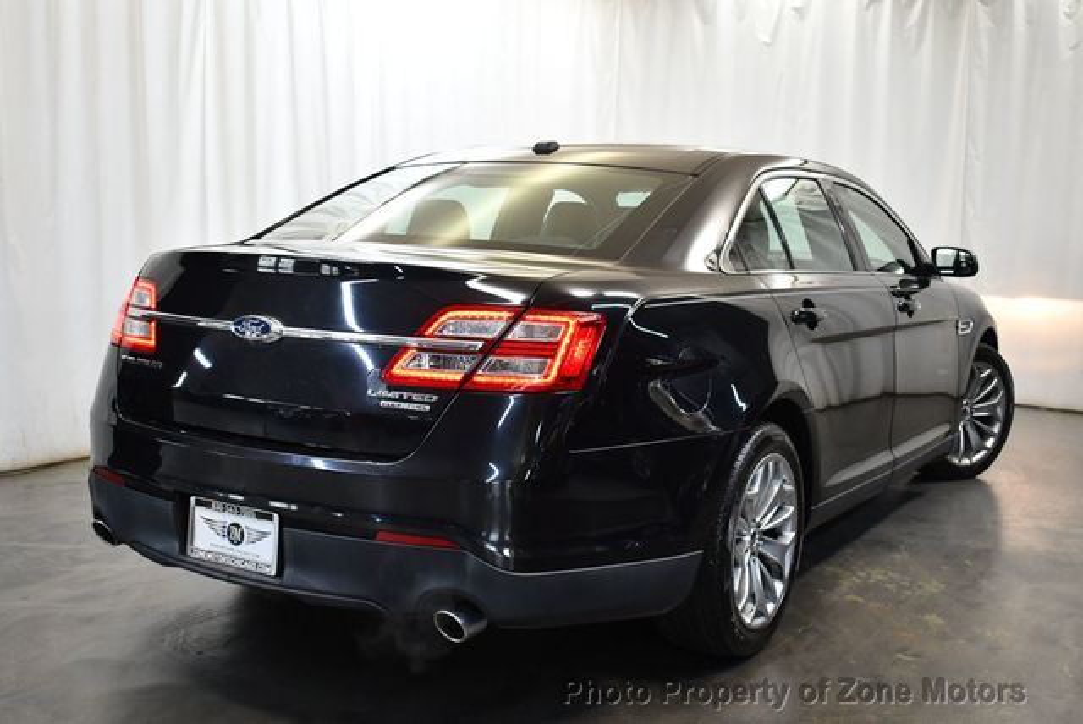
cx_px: 542
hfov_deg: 46.4
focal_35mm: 42
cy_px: 362
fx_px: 1265
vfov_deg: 32.0
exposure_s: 1/125
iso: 1100
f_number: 3.8
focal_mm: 21
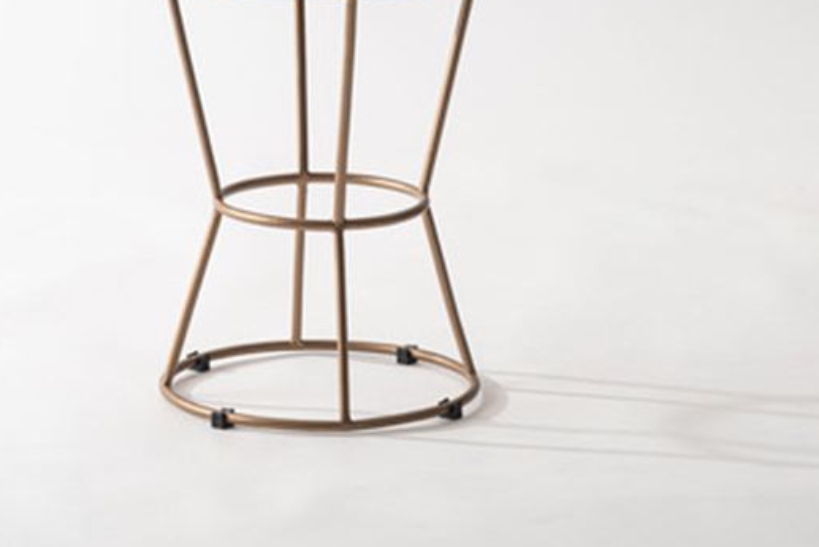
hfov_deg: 9.8
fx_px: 4756
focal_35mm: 209
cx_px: 336
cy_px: 105
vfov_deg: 6.6
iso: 100
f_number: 10
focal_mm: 120
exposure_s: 1/125
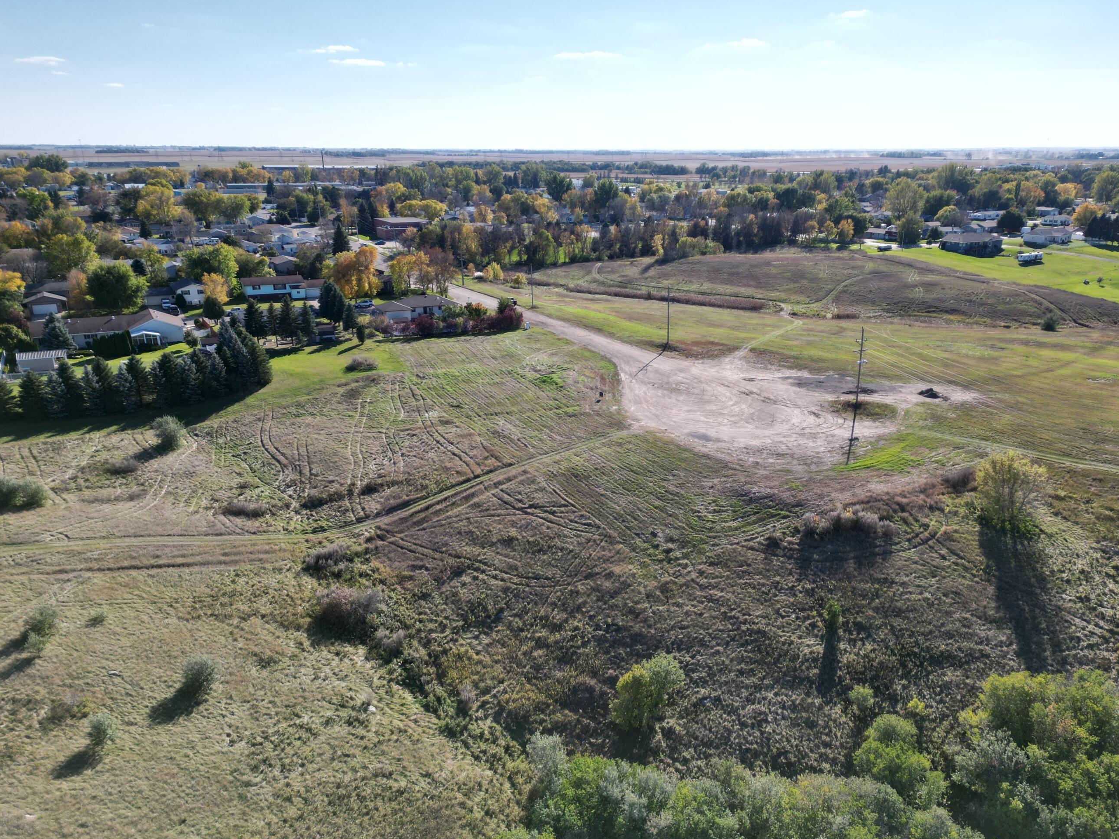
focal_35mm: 28
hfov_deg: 63.2
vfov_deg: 49.6
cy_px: 474
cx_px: 624
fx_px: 905
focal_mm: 6.72
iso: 110
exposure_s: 1/2500
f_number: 1.7
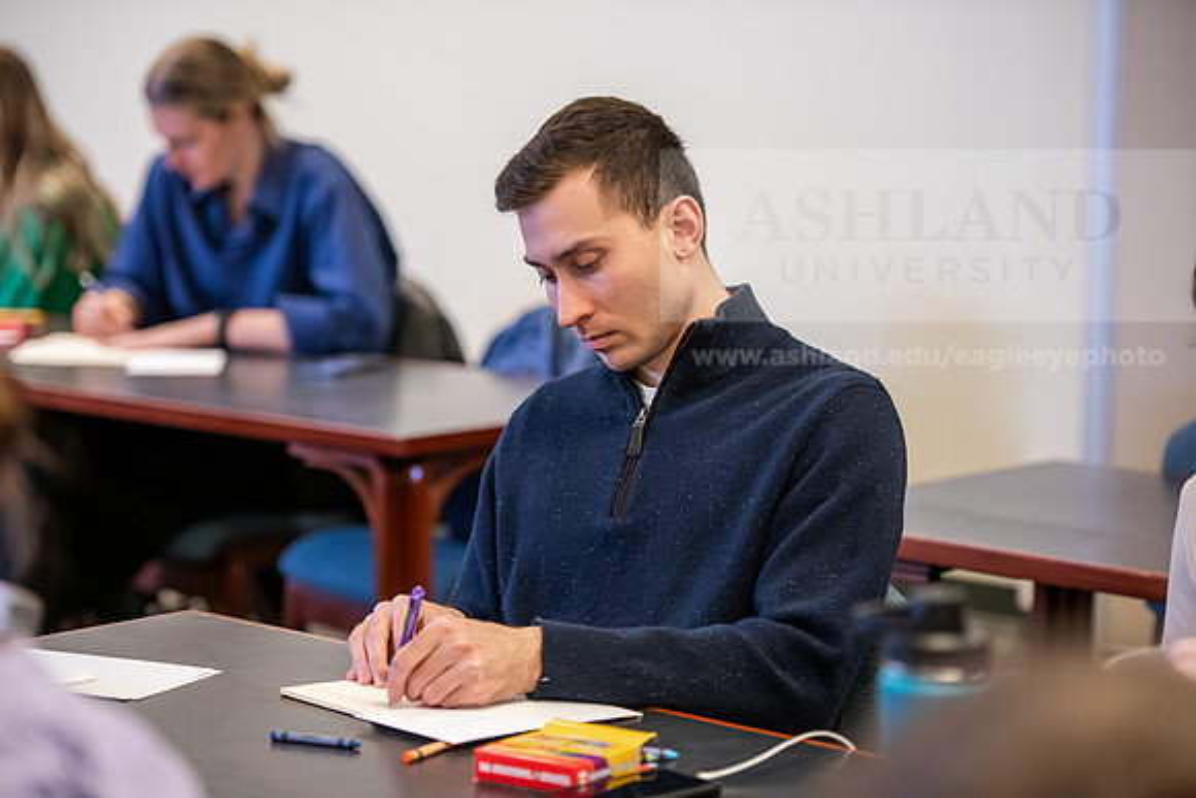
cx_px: 598
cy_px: 399
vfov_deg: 12.5
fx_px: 3655
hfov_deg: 18.6
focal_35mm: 110
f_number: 2.8
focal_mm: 110
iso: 1600
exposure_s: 1/160
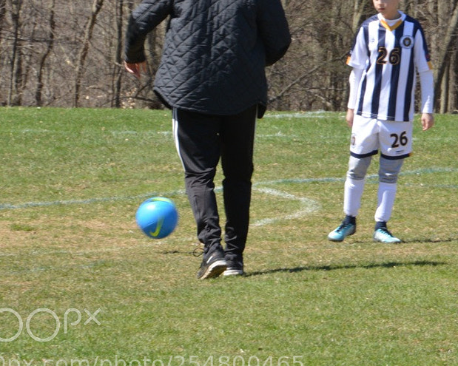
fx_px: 6573
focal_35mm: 485
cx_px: 509
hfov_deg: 4.0
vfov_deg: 3.2
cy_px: 28
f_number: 22
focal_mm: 200
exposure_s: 1/125
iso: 800
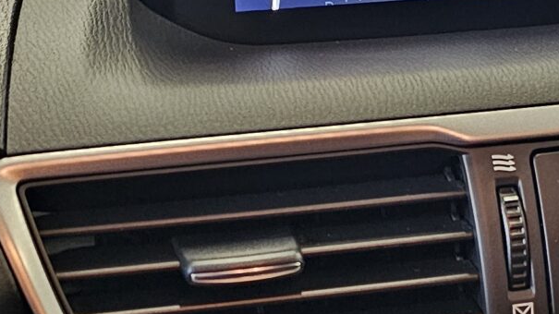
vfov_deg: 11.1
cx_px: 414
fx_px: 1571
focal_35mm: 106
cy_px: 406
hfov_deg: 20.0
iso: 800
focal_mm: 6.3
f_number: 1.7
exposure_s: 1/24.5
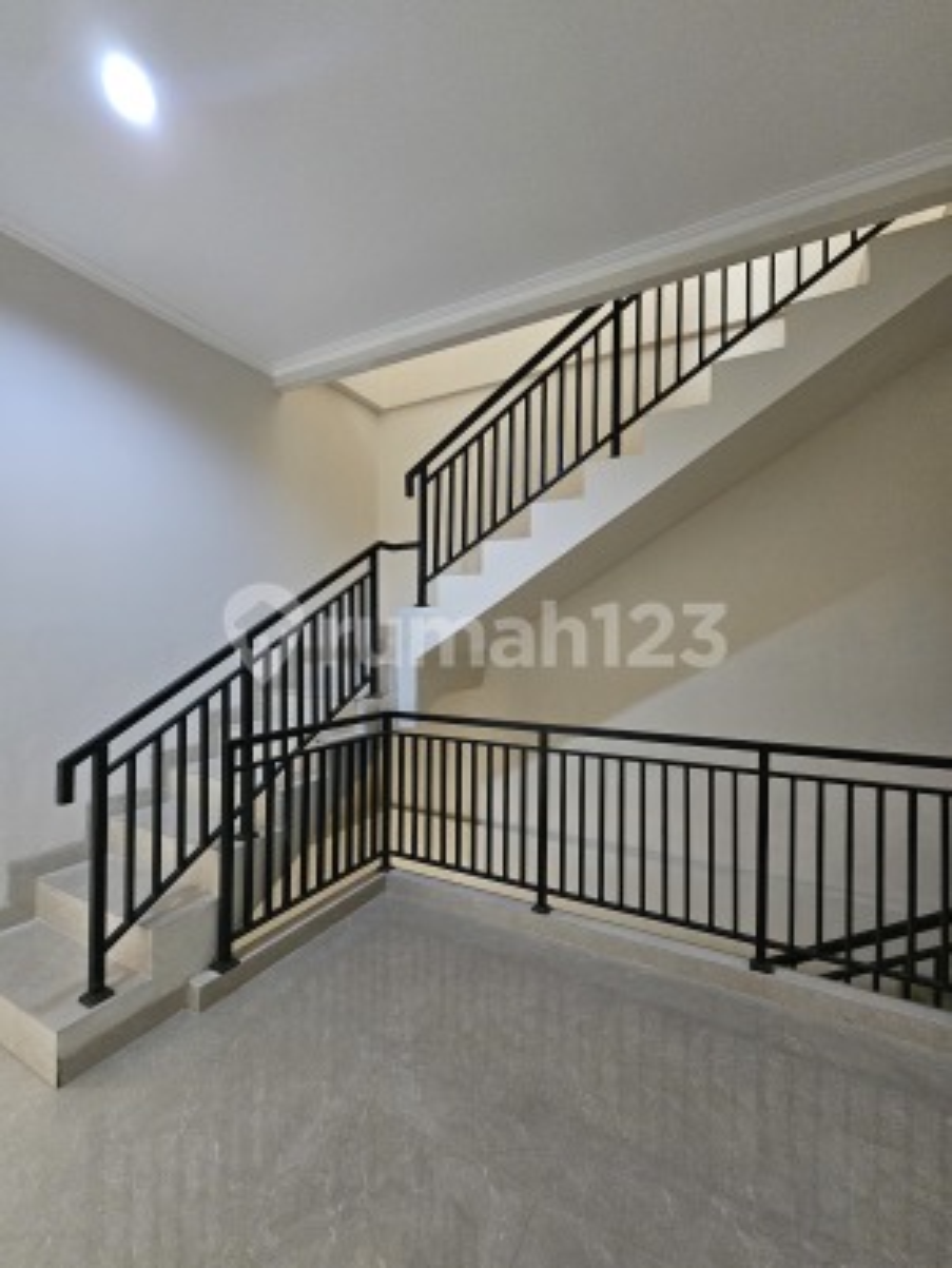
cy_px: 634
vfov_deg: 106.2
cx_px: 476
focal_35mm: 13
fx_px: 476
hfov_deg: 89.9
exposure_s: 1/25
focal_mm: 2.2
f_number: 2.2
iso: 640
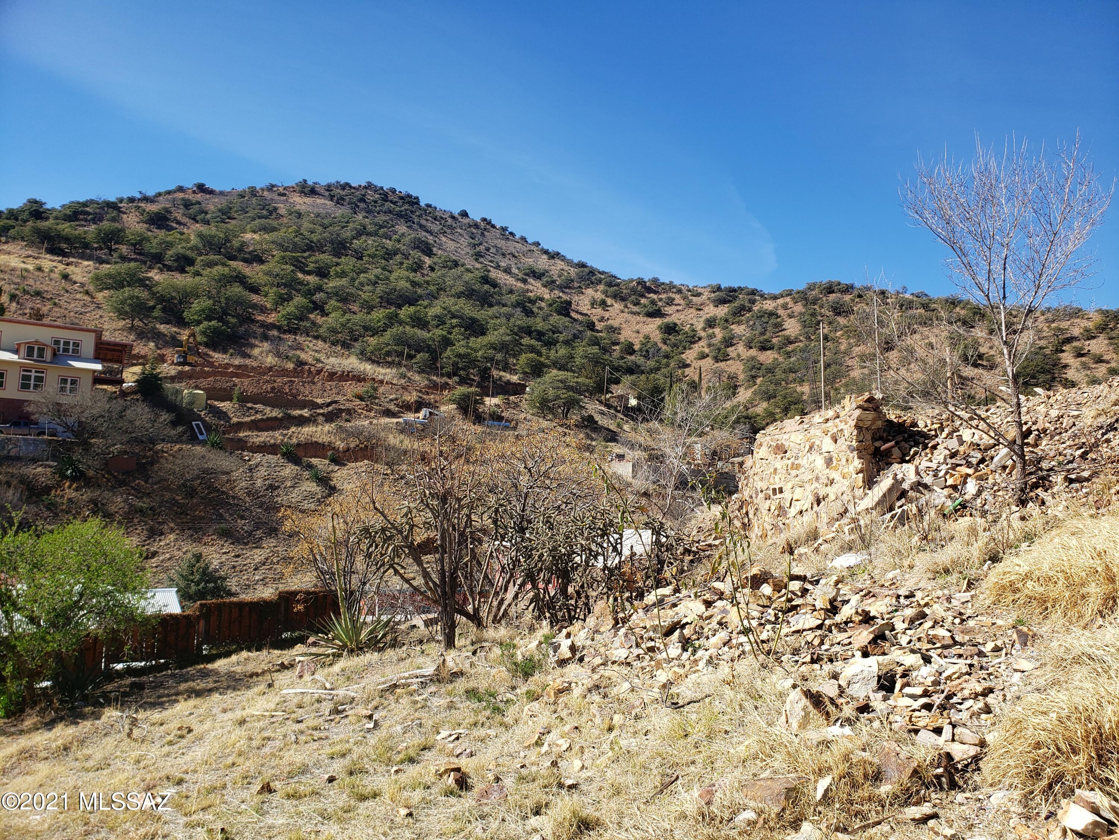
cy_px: 420
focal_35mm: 26
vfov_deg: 53.1
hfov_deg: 67.3
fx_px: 840
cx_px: 560
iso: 50
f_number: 2.4
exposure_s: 1/997
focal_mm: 4.3
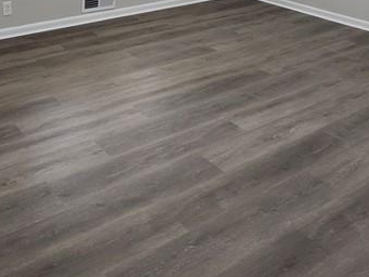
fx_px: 416
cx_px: 53
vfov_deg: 30.7
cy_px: -63
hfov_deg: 44.5
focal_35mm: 39
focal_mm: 1.74
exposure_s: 1/60
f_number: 2.2
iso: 100
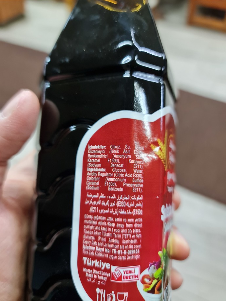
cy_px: 150
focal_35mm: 25
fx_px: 218
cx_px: 113
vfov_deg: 69.4
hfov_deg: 54.9
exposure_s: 1/50
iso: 500
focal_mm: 7
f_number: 1.8
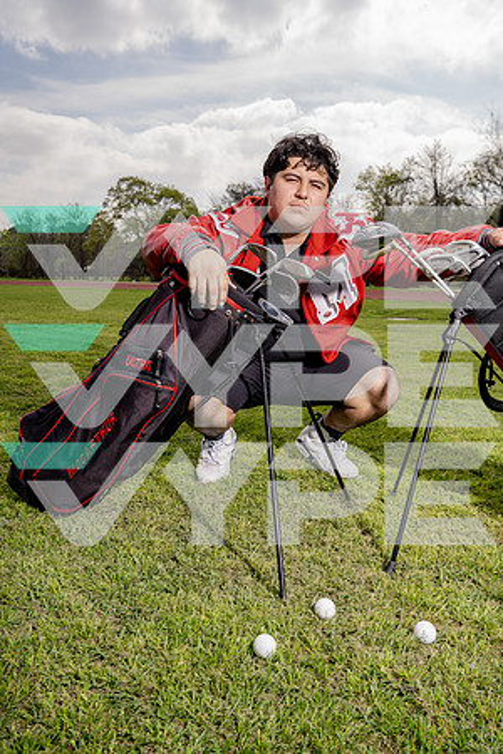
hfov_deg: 42.3
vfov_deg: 60.3
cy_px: 377
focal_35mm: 31
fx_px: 650
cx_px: 252
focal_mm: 31
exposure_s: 1/250
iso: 100
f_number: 7.1
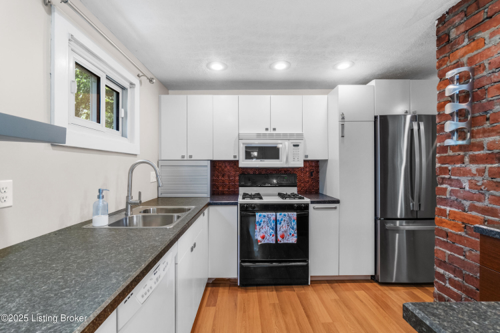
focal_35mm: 15
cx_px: 250
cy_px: 166
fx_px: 208
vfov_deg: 77.3
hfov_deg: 100.4
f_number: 8
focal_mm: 10
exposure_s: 1/3
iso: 400
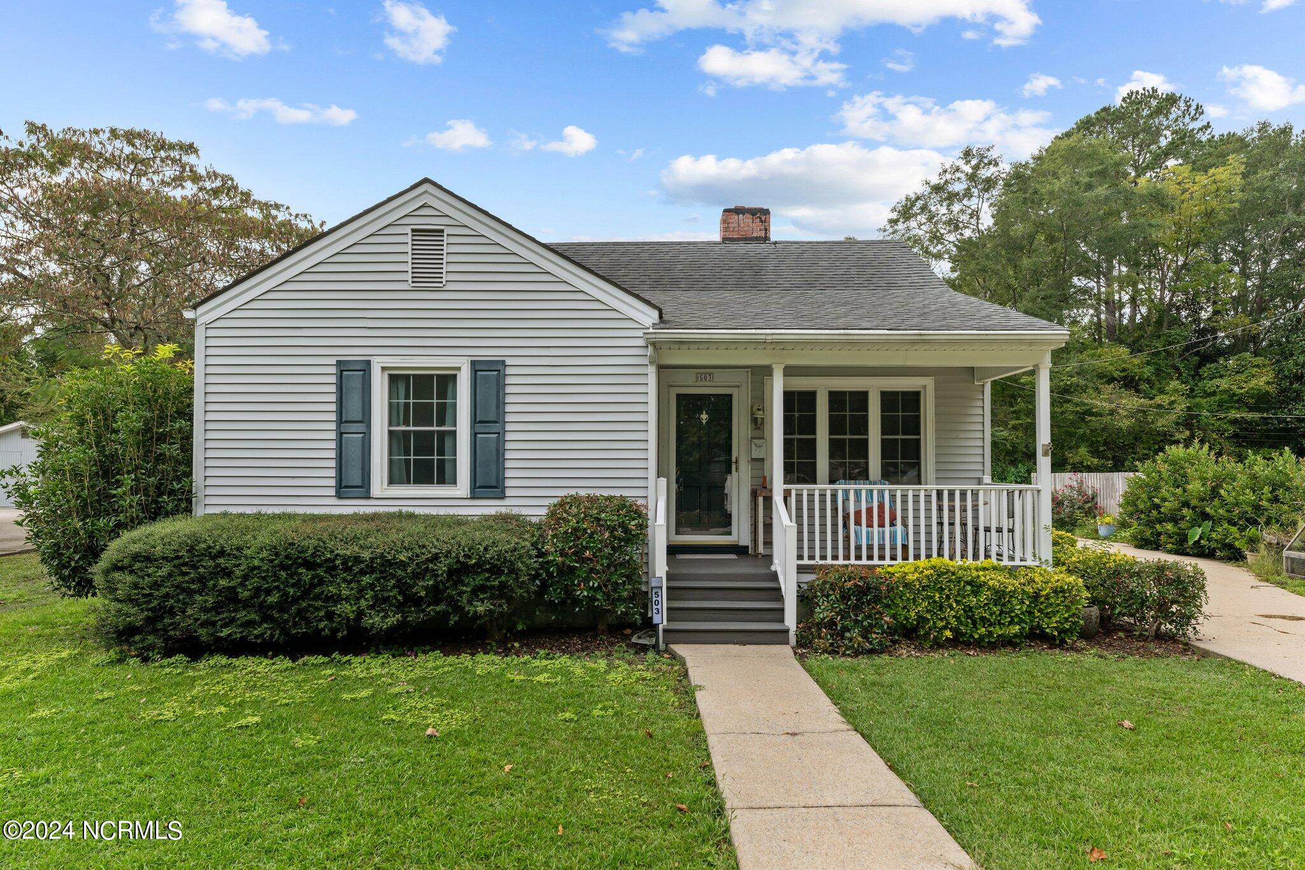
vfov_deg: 59.5
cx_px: 652
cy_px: 435
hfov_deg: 81.2
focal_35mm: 21
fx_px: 761
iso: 400
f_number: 8
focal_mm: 21
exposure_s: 1/320
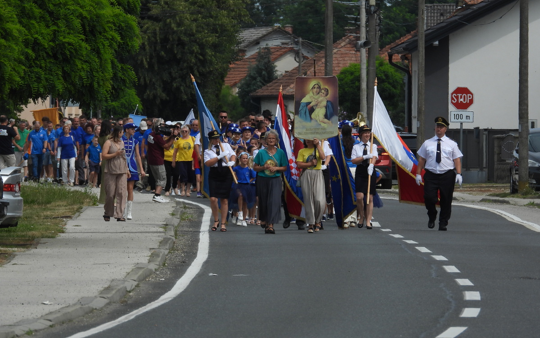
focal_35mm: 691
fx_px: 10169
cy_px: 169
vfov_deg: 1.9
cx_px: 270
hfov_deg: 3.0
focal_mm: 117
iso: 100
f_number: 5
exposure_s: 1/800
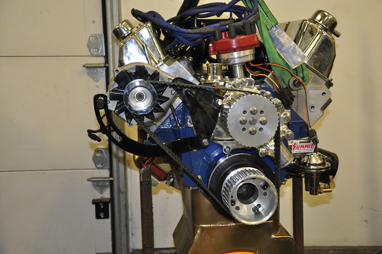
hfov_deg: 41.2
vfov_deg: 28.0
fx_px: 509
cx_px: 191
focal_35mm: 48
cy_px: 127
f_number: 4.2
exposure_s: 1/60
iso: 800
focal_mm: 32
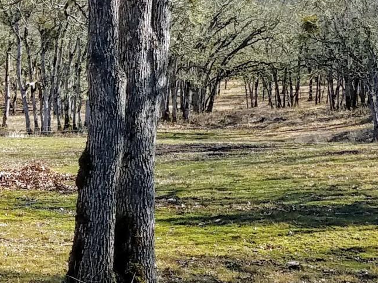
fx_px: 1321
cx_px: -42
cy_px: 155
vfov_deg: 12.2
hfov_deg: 15.8
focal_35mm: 121
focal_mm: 4.2
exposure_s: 1/898
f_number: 1.7
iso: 40
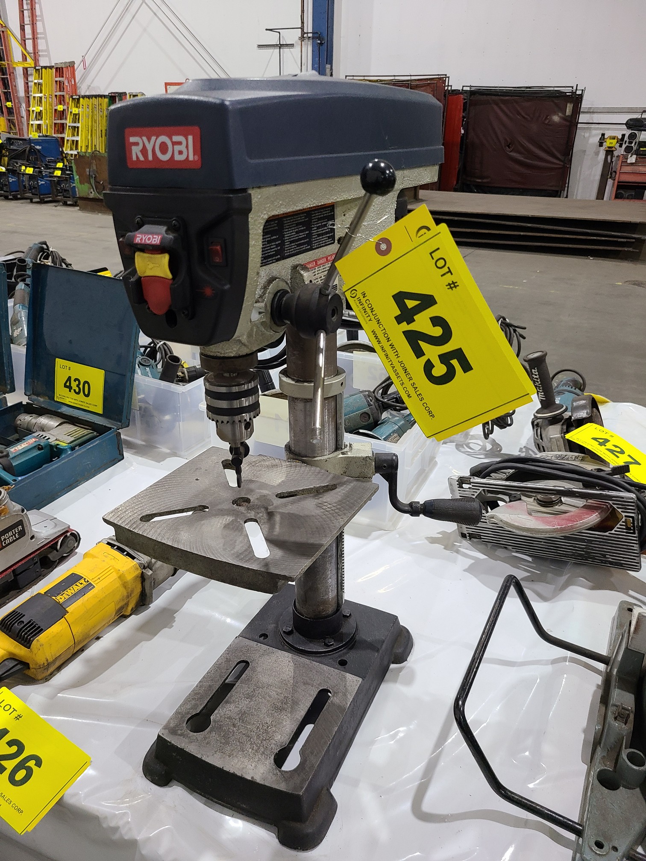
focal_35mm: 26
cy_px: 430
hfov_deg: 53.1
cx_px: 323
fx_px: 647
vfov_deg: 67.3
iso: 200
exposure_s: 1/60
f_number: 1.8
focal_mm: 5.4
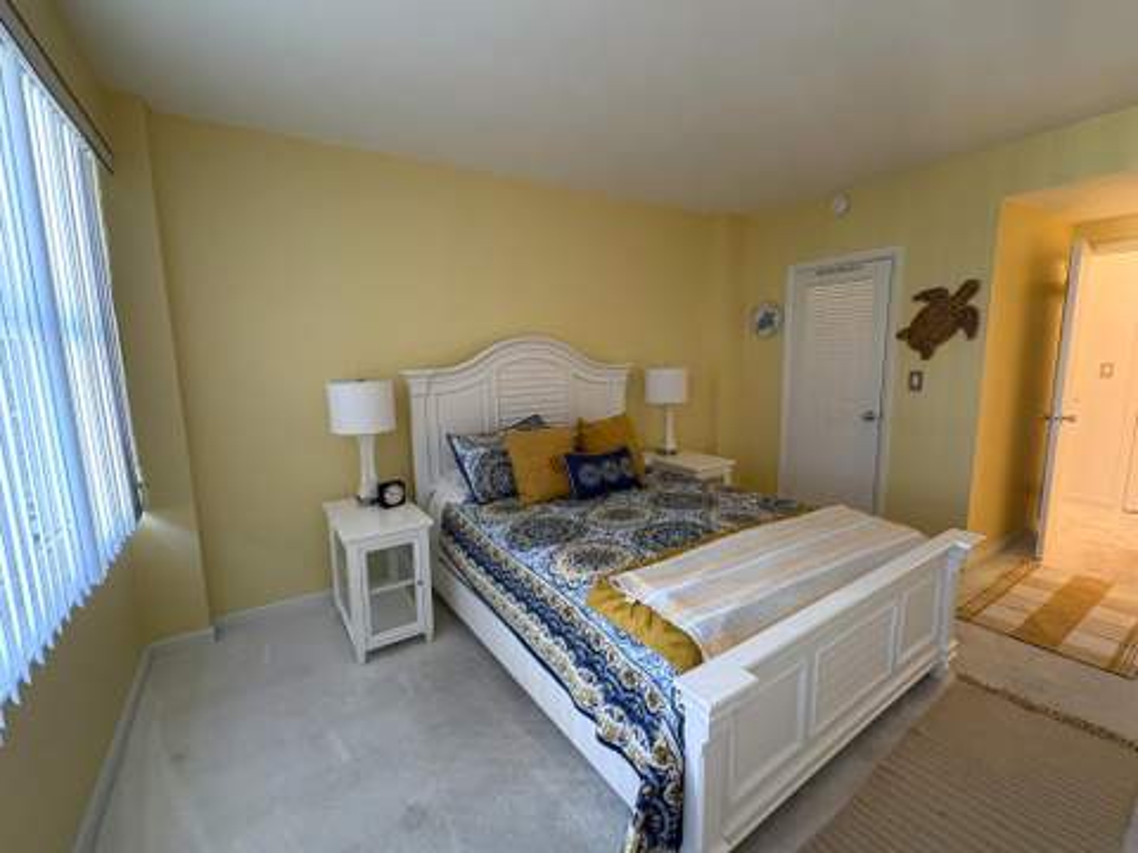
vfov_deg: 81.7
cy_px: 426
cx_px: 569
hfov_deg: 98.2
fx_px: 493
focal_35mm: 15
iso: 200
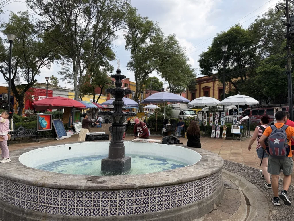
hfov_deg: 71.6
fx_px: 204
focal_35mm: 24
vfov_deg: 56.8
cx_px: 147
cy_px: 110
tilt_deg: +2.1
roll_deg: -1.4
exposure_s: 1/1493
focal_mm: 6.76
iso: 100
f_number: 1.78
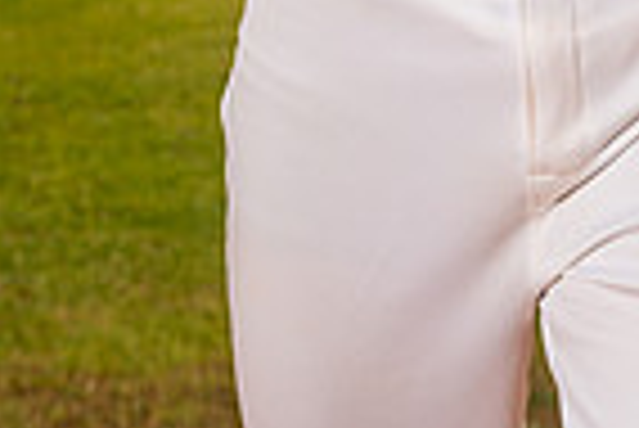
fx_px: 3038
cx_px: 634
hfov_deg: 11.9
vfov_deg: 7.6
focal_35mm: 171
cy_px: -541
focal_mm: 54
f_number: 5.6
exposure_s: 1/250
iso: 100
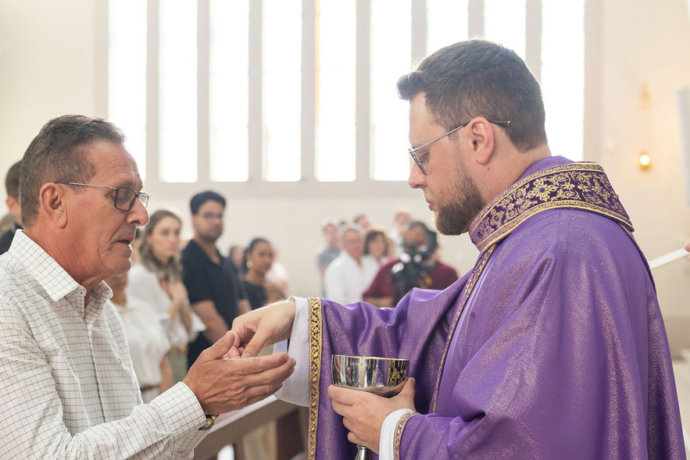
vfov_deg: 22.3
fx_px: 1169
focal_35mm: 61
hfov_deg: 32.8
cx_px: 304
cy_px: 262
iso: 640
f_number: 2.8
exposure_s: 1/160
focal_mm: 35
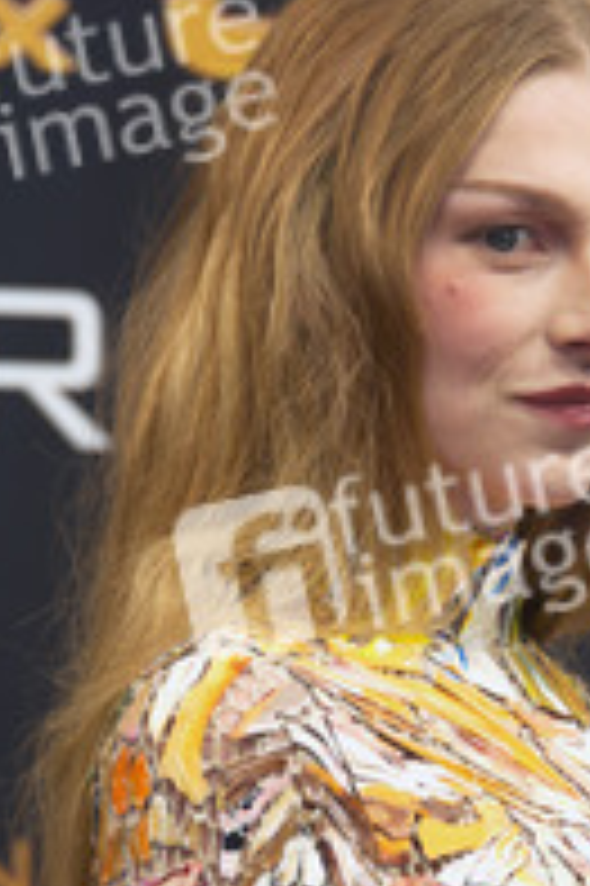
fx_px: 10490
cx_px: 536
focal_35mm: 426
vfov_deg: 4.8
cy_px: 778
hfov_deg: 3.2
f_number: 5.6
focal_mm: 210
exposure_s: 1/200
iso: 1000
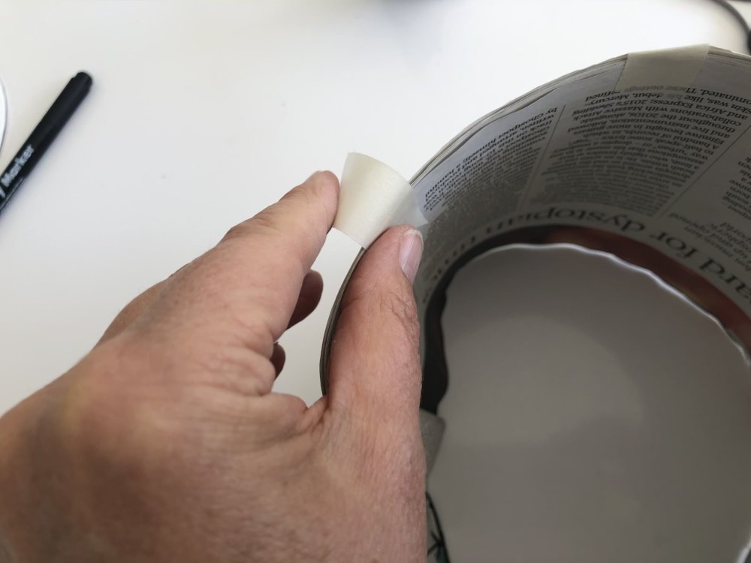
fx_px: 607
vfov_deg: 49.7
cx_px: 376
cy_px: 282
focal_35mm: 28
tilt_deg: -72.4
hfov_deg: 63.4
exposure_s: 1/120
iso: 25
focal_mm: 3.99
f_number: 1.8
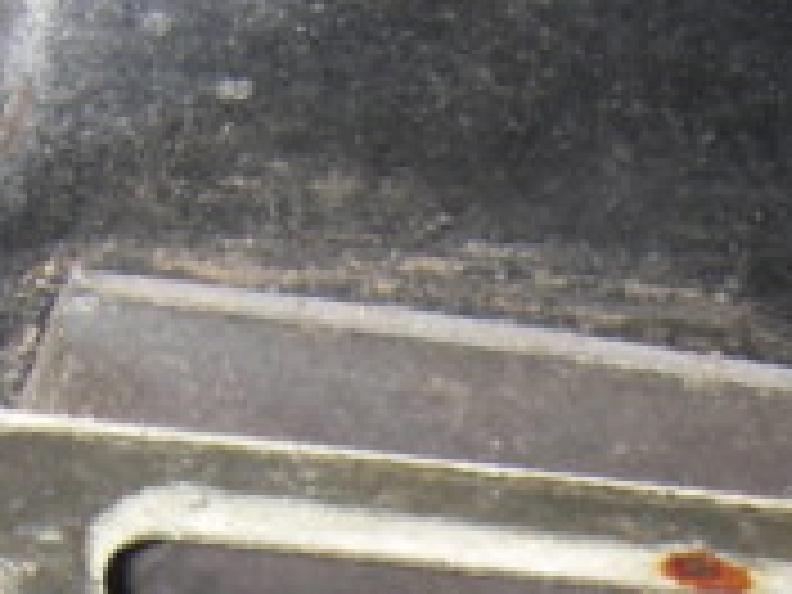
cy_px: 900
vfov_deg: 8.4
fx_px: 3958
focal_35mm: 173
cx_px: 824
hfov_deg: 11.3
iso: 80
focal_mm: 6.3
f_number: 6.6
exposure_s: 1/40
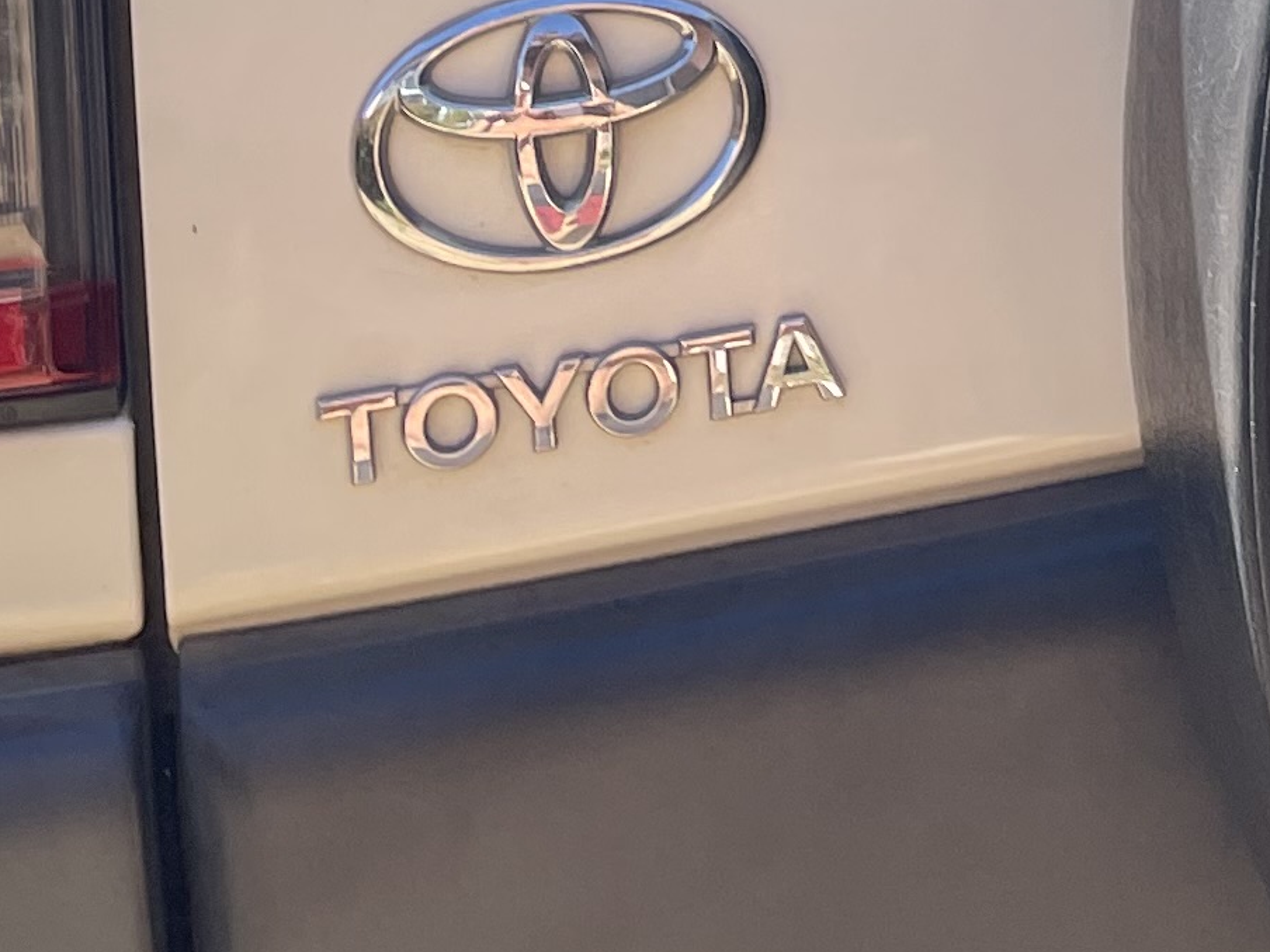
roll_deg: +1.9
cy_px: -1017
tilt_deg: -4.8
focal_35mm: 116
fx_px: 4256
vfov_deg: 11.4
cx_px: 1727
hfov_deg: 16.0
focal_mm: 4.2
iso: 32
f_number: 1.6
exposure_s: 1/1033
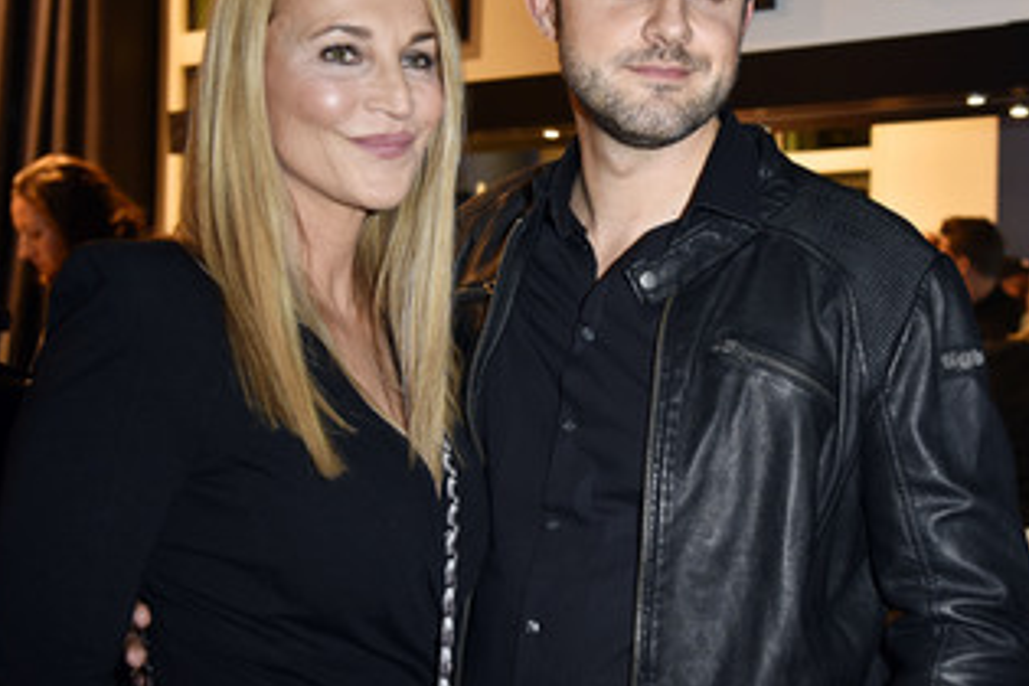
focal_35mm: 63
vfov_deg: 21.5
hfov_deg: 31.8
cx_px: 642
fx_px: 1801
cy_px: 265
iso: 800
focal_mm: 44
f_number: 5
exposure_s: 1/40
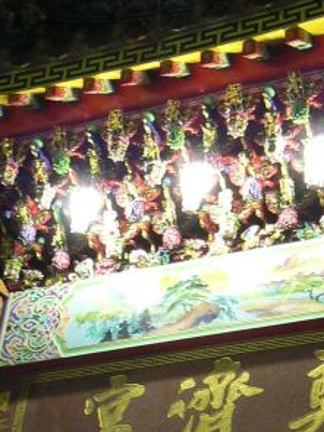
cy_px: 520
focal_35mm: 95
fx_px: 1186
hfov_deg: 15.5
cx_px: 224
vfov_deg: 19.4
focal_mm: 5.8
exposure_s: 1/10
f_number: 2.8
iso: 200
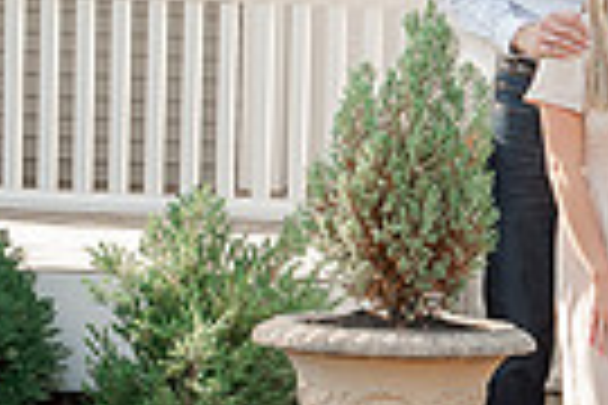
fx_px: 3631
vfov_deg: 6.4
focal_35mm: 215
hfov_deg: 9.1
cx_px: 1130
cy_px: 182
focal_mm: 50
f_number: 5.6
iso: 320
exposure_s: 1/250
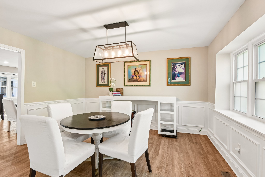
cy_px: 88
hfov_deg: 96.7
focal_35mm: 16
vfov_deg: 73.7
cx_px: 132
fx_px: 118
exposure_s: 1/13
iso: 400
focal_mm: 16
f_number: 8
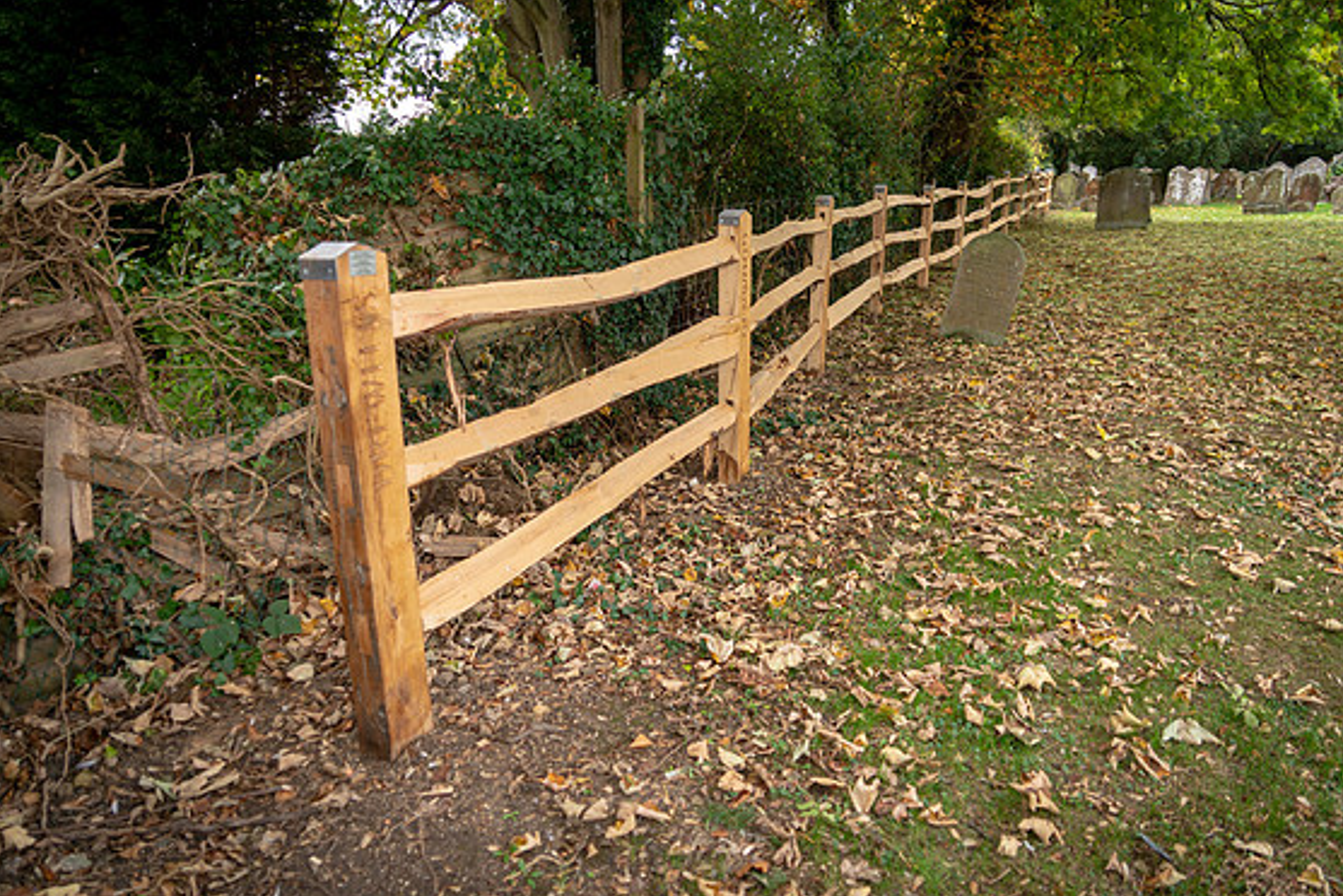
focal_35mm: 25
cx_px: 694
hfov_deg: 71.5
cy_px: 449
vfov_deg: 51.3
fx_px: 933
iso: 100
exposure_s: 1/60
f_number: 3.5
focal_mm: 24
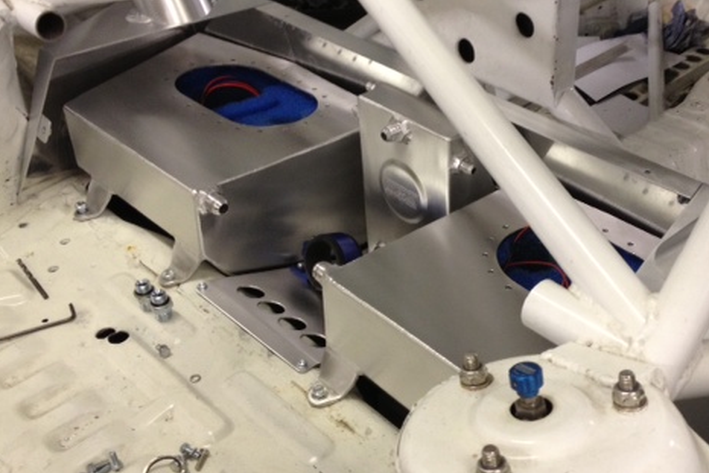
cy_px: 242
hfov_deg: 39.3
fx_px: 985
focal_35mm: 50
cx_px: 453
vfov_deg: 27.0
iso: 125
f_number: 2.4
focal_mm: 4.3
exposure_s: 1/20
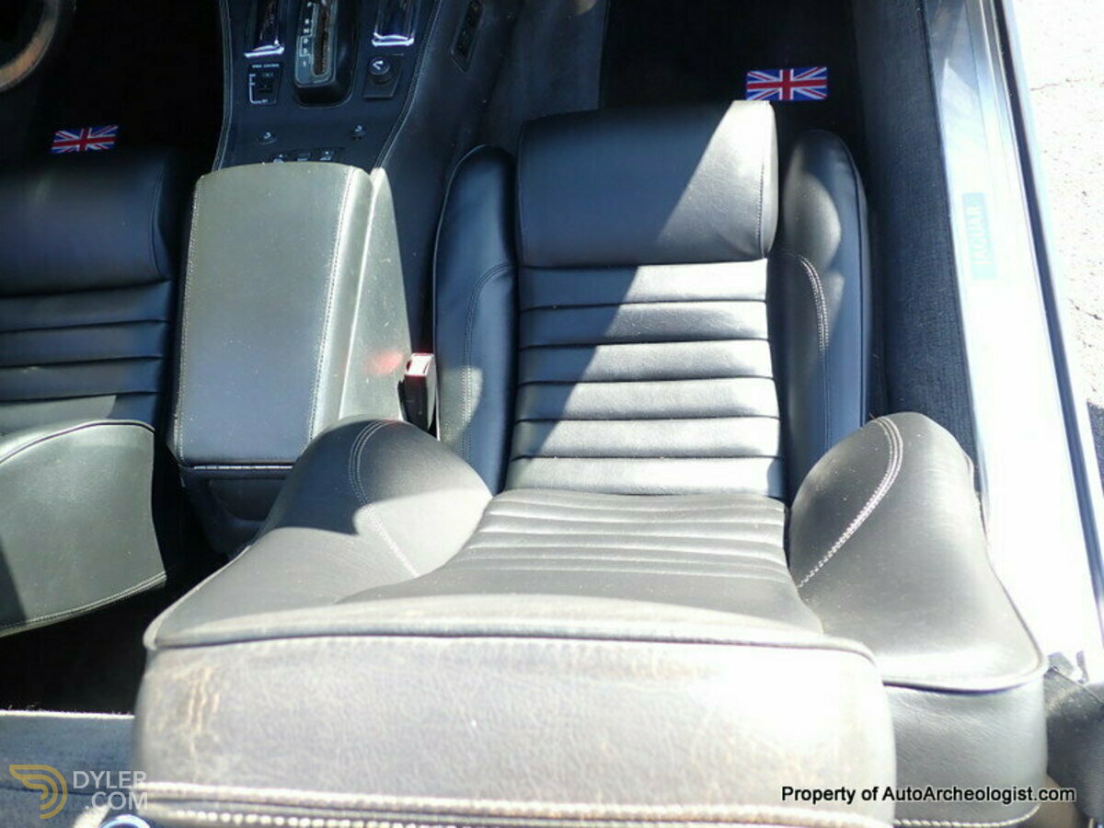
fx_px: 957
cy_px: 414
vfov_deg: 46.8
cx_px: 552
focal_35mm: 30
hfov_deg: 60.0
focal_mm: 5.4
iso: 125
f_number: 2.3
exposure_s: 1/60
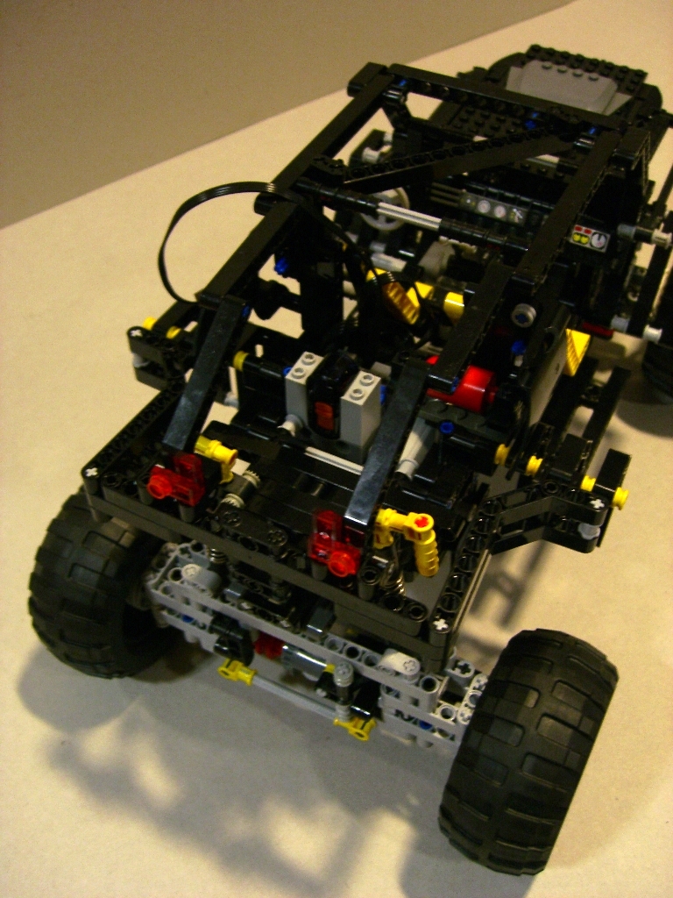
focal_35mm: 38
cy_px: 449
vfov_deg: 49.0
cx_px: 336
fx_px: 985
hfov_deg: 37.7
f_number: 2.8
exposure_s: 1/8
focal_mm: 7.9
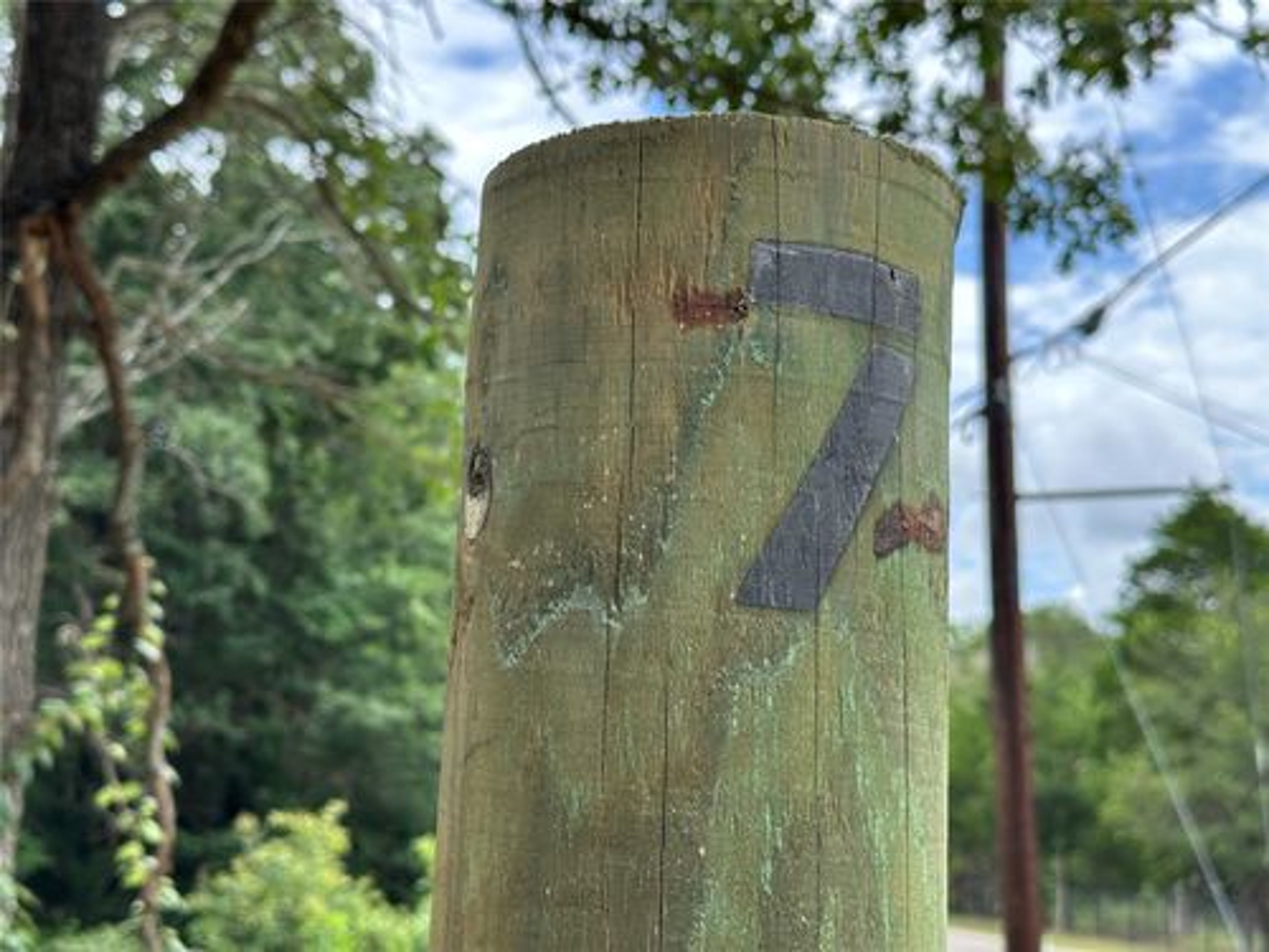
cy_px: 476
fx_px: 1760
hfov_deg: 39.7
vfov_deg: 30.3
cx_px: 634
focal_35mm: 48
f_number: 1.78
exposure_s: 1/880
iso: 64
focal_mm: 6.86
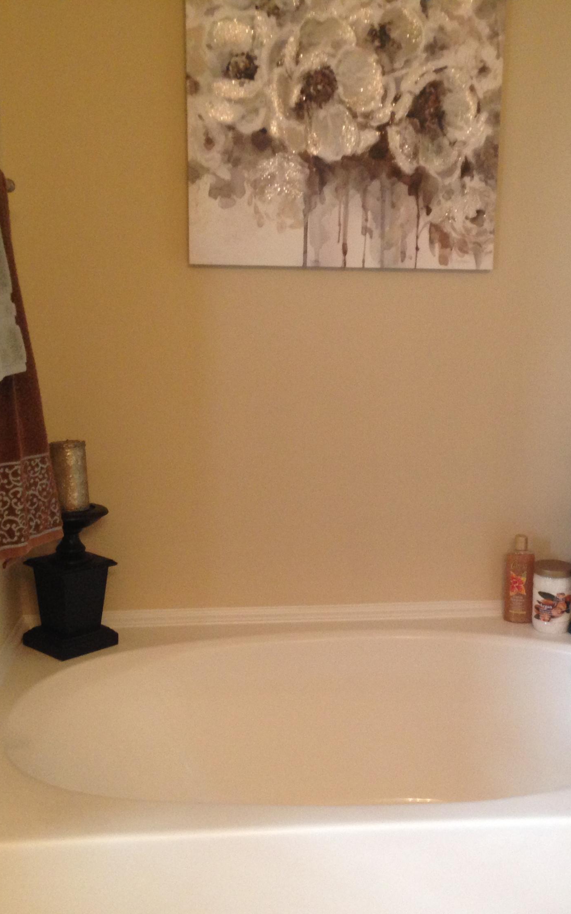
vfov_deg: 42.7
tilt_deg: -9.3
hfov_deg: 27.3
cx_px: 354
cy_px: 459
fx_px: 1171
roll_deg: -2.2
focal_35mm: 47
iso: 200
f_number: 2.4
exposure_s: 1/20
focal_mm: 4.12
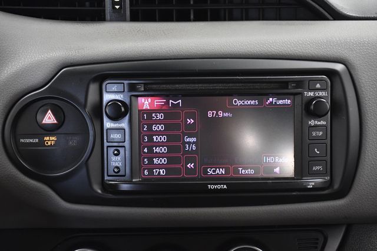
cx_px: 188
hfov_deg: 30.1
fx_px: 702
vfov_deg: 20.3
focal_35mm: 67
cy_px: 126
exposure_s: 1/250
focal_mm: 45
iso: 2500
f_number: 4.5
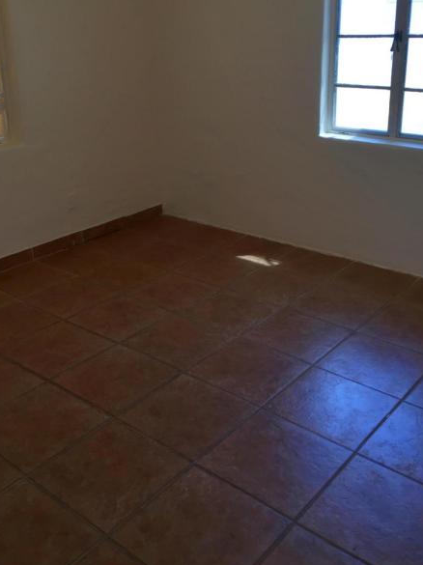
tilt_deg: -12.9
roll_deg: +1.6
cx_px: 188
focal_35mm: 38
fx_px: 620
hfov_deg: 37.6
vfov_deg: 48.4
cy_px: 198
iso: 32
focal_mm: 4.15
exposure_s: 1/60
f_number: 2.2
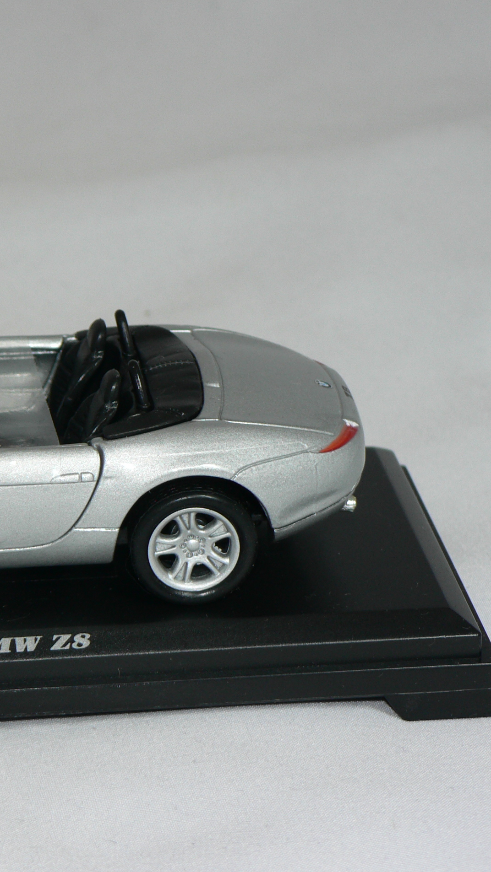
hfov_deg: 8.7
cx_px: -22
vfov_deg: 15.5
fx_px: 3218
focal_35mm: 139
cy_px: 434
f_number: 3.2
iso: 80
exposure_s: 1/60
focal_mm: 15.8
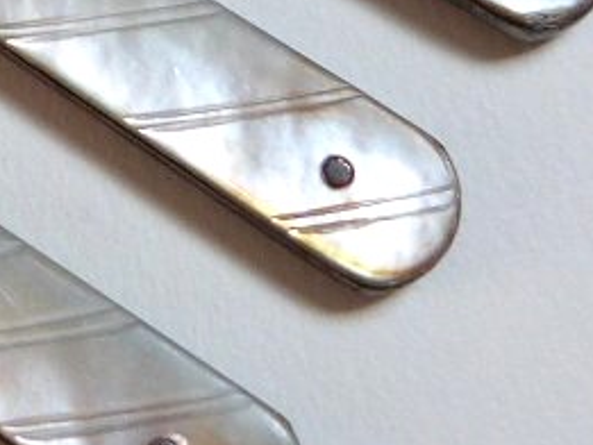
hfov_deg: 15.3
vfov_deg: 11.9
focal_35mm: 115
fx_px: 1971
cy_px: -343
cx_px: -386
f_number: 2.8
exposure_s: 1/60
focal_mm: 4.5
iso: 100
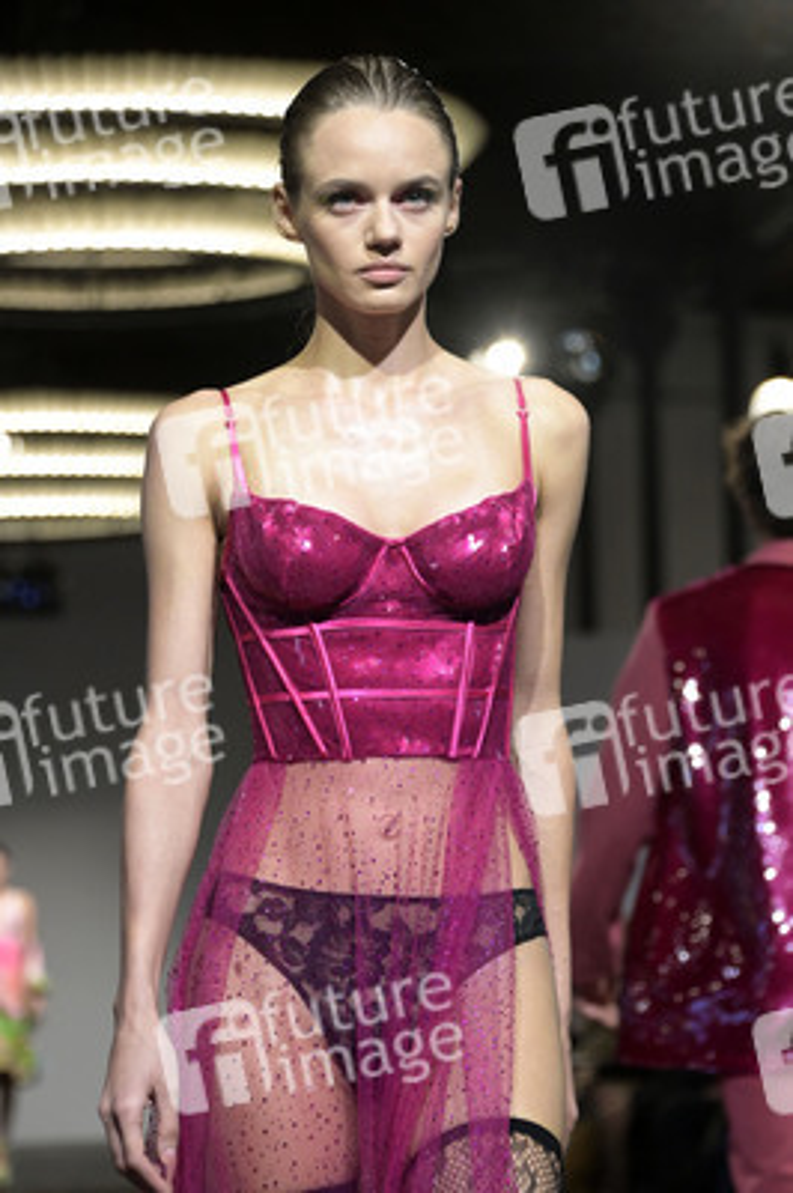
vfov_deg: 15.2
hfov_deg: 10.1
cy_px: 596
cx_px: 396
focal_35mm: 135
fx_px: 4468
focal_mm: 135
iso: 6400
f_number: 5.6
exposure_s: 1/500
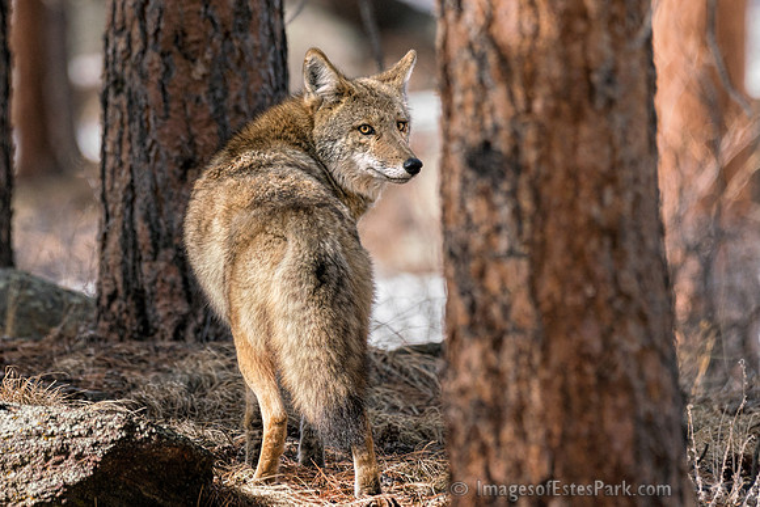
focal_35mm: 400
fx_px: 8446
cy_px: 254
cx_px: 380
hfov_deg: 5.2
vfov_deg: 3.4
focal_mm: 400
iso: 250
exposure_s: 1/320
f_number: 5.6
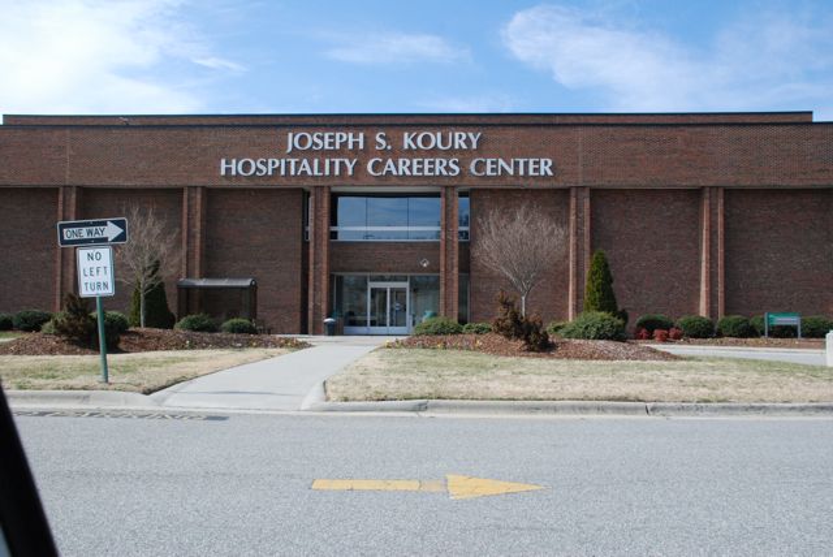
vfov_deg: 40.0
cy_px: 278
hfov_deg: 57.2
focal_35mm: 33
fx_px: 764
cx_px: 416
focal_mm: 22
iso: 800
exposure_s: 1/400
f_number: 10
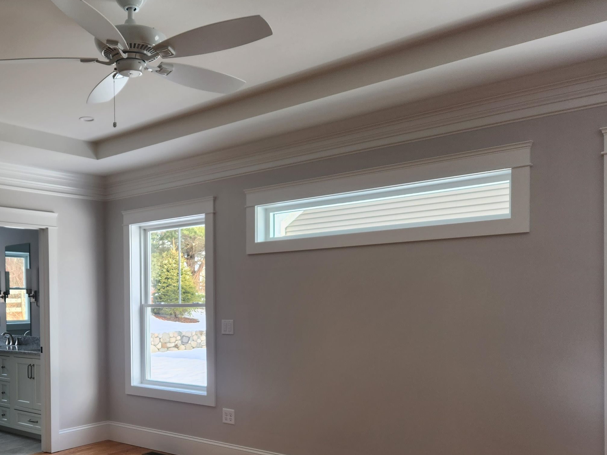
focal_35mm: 35
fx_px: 614
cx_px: 154
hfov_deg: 50.5
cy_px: 310
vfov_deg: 40.1
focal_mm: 5.4
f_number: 1.8
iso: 64
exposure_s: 1/180
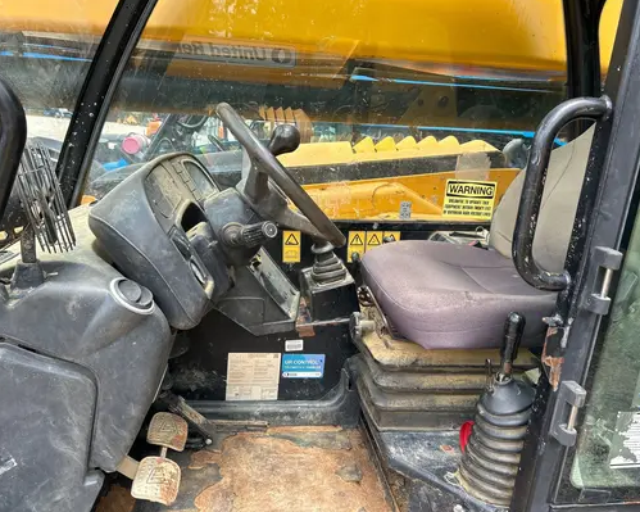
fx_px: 530
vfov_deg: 51.5
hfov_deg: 62.1
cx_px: 345
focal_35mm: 28
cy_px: 259
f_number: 1.5
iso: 50
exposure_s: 1/509
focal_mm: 5.7
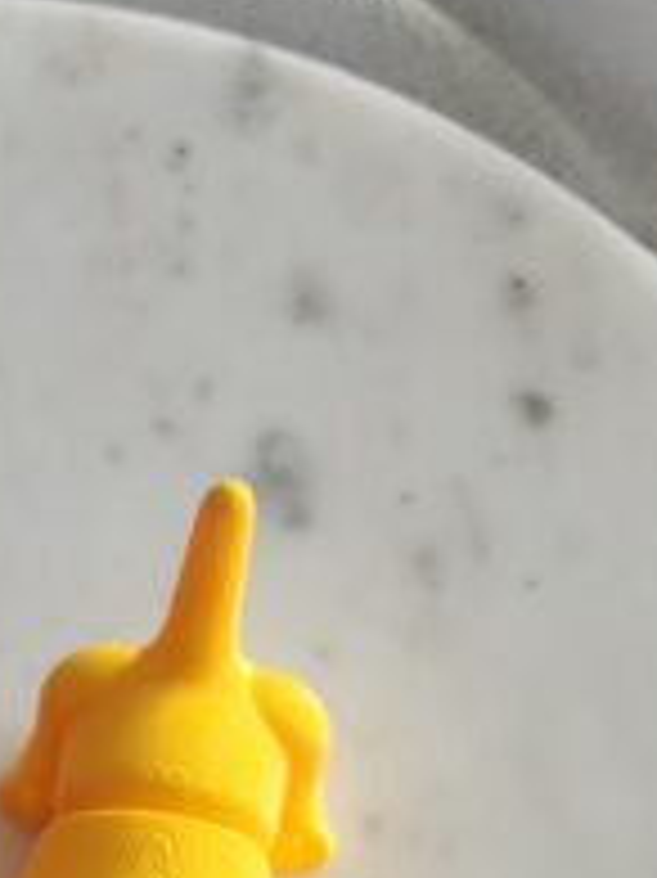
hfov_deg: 22.2
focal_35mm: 63
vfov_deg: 28.1
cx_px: -32
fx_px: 1596
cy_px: 952
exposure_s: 1/120
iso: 250
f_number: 1.8
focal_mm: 5.4
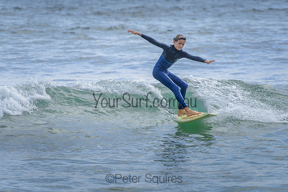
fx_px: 3923
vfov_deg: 2.8
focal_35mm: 490
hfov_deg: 4.2
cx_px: 154
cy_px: 85
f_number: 5.6
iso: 160
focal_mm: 400
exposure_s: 1/1600
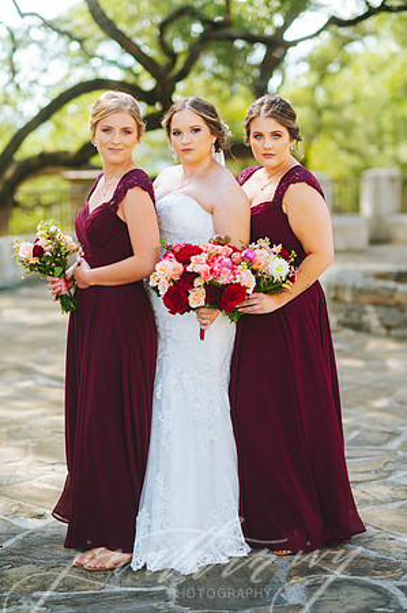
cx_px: 204
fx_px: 1445
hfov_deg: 16.0
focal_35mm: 85
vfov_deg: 23.9
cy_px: 306
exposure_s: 1/500
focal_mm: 85
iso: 160
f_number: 2
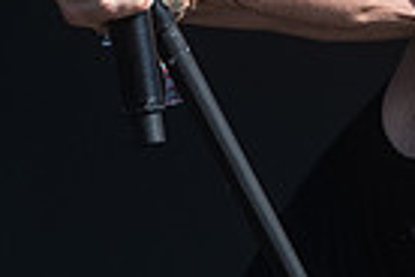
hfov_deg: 4.5
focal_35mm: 460
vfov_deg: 3.0
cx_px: 365
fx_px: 5302
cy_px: 364
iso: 250
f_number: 4
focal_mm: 86
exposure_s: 1/2500
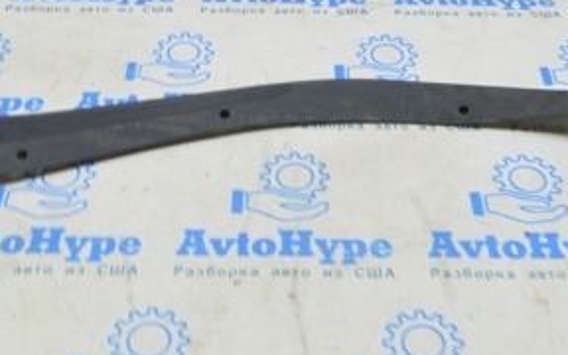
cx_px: 268
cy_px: 90
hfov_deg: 33.5
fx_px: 944
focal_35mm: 61
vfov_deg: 21.1
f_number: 5.6
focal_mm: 18
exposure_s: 1/20
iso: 400
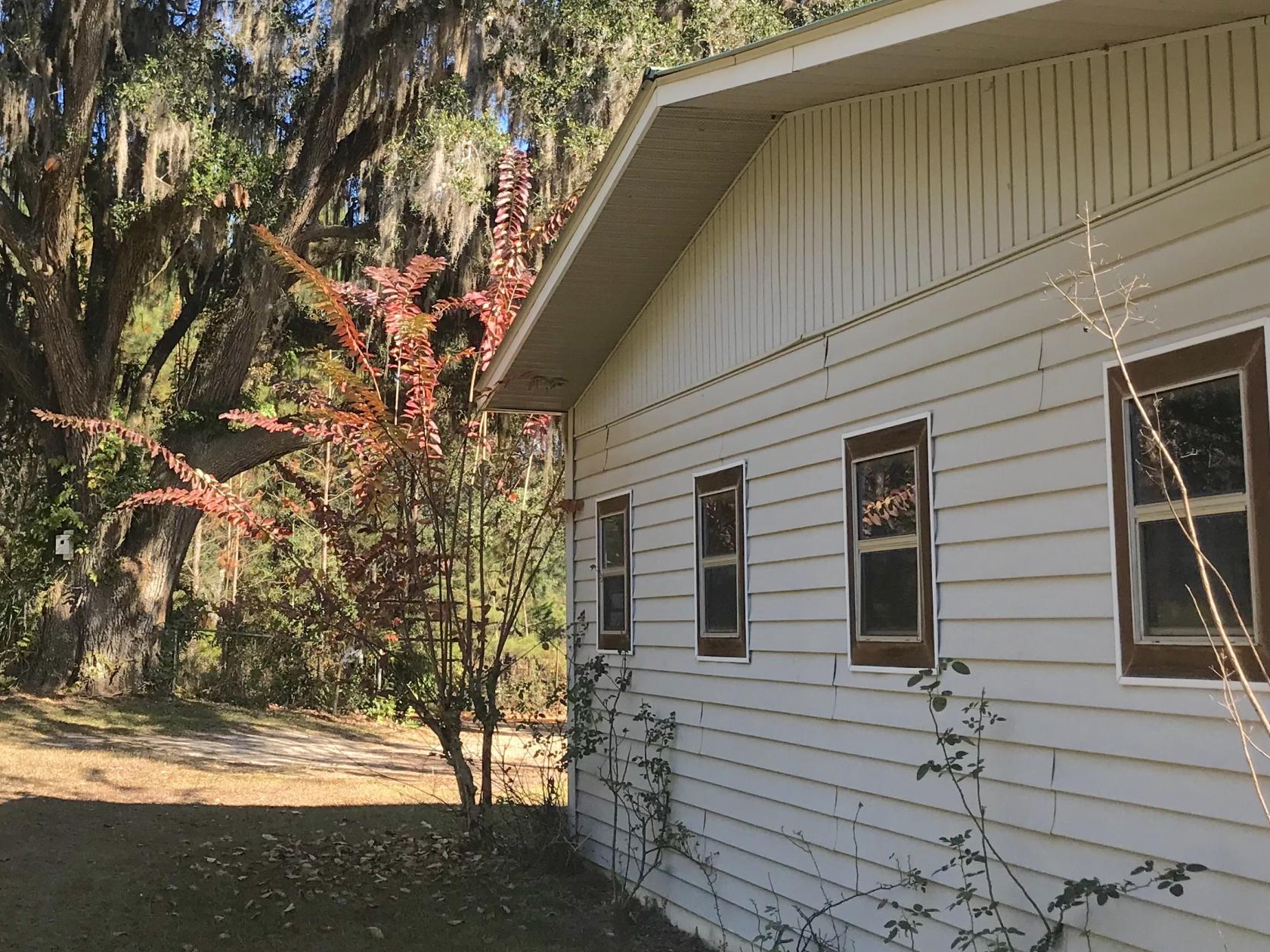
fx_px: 1834
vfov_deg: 28.9
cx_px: 423
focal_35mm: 50
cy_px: 297
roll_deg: -1.7
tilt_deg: +11.7
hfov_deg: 37.8
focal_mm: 3.99
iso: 20
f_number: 1.8
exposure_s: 1/587
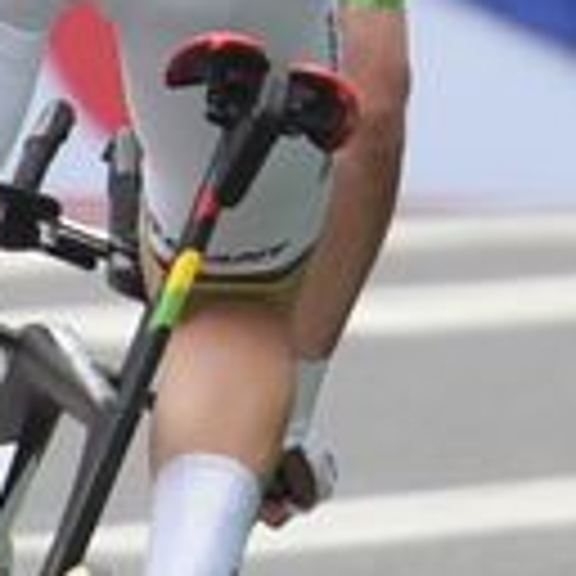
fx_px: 59903
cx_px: 914
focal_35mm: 3182
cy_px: -416
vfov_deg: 0.6
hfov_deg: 0.6
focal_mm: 400
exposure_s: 1/1250
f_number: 5.6
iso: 2200
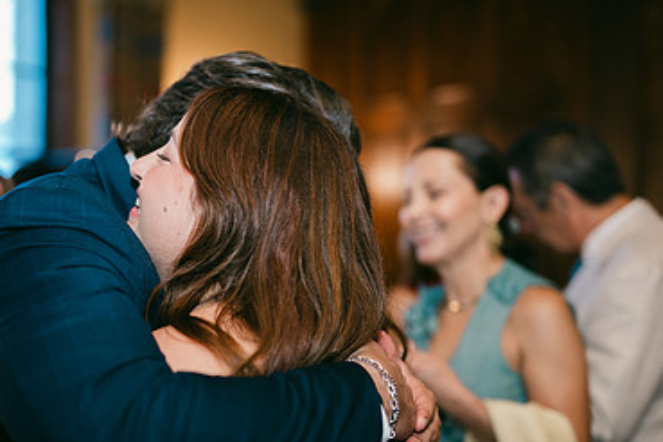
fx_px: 1013
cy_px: 310
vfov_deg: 24.4
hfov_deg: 35.7
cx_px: 190
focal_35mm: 55
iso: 640
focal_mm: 35
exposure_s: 1/125
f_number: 1.2
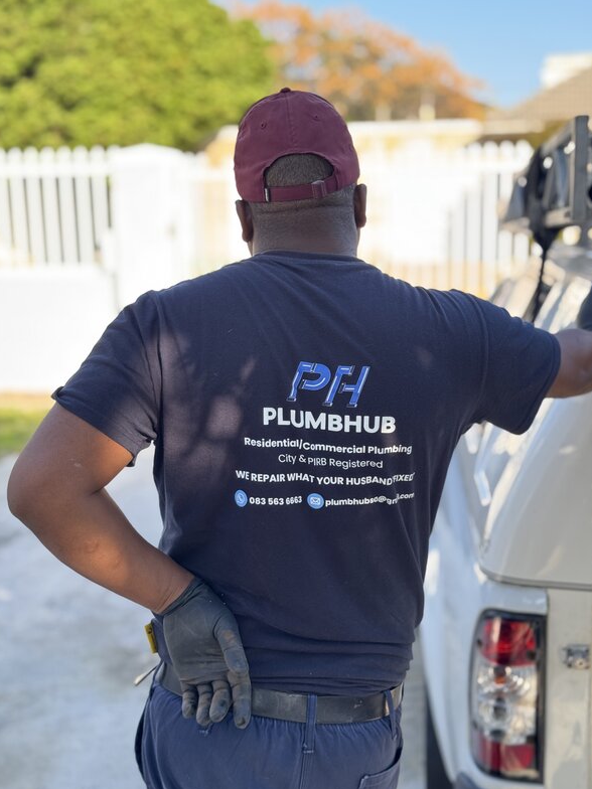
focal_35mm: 49
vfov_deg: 38.9
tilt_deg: -10.0
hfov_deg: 29.7
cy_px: 401
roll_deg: +0.7
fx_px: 1117
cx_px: 297
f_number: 1.78
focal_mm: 6.76
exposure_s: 1/218
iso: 64
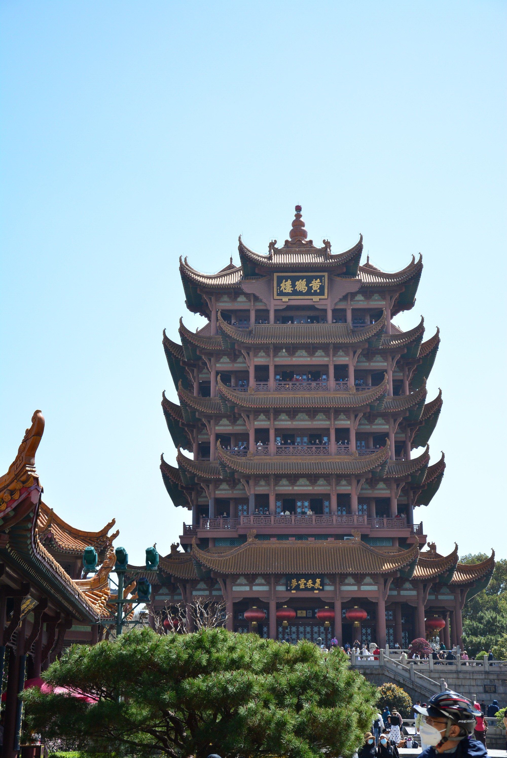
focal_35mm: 60
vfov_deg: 33.4
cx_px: 254
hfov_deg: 22.7
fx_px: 1265
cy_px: 379
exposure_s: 1/1250
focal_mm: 40
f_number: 5
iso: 400
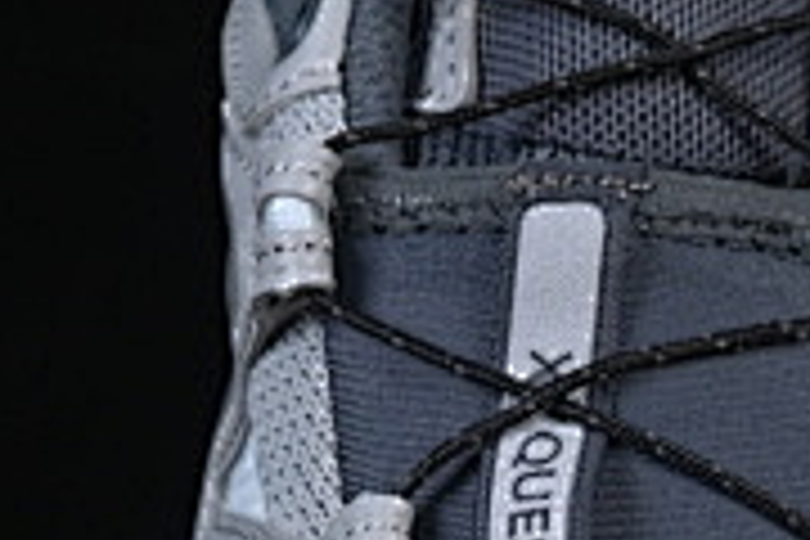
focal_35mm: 450
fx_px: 10124
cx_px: 1256
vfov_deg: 3.0
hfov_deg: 4.5
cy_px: 945
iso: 160
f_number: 8
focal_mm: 50
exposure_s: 1/80
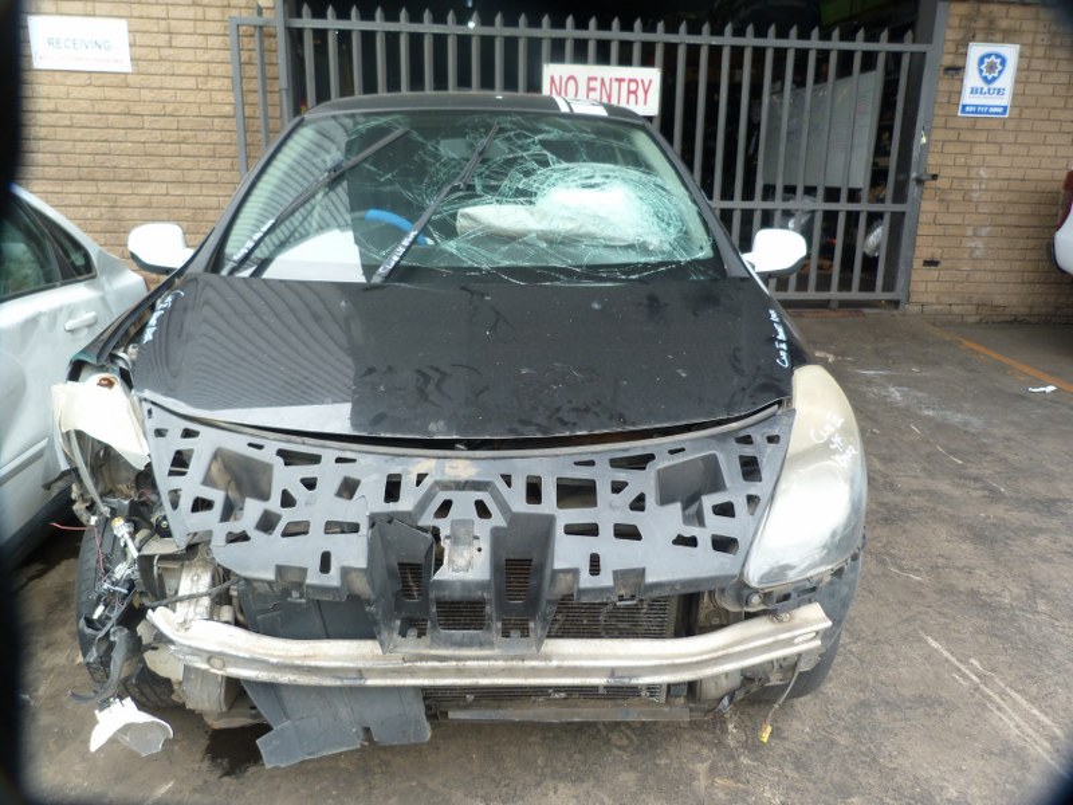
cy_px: 402
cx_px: 536
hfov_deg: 69.4
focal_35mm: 25
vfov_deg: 54.9
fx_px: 775
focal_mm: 4.5
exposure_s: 1/60
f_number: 2.8
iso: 80
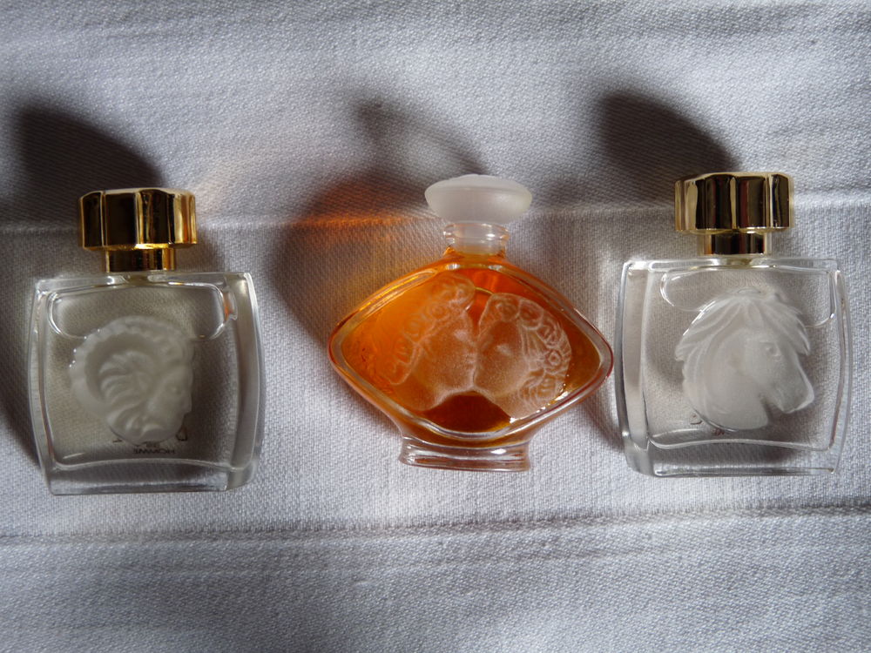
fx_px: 1434
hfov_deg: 33.8
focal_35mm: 57
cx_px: 436
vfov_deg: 25.7
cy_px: 326
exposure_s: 1/30
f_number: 3.2
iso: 100
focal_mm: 10.1
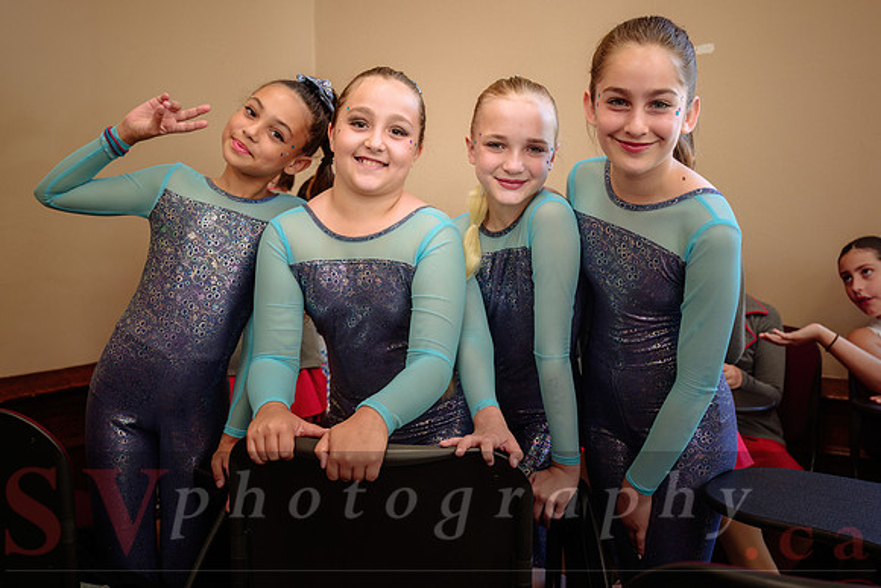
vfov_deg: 37.1
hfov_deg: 53.4
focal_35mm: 36
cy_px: 279
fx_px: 875
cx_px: 440
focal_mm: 34
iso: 500
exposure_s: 1/100
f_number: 4
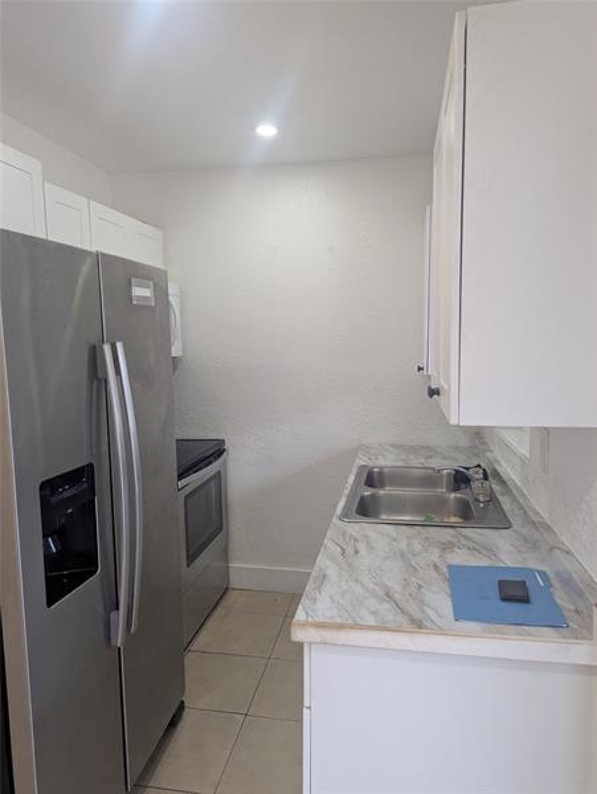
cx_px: 298
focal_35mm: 24
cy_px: 397
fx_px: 551
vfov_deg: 71.6
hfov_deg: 56.9
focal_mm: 6.81
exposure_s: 1/135
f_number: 1.85
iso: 293
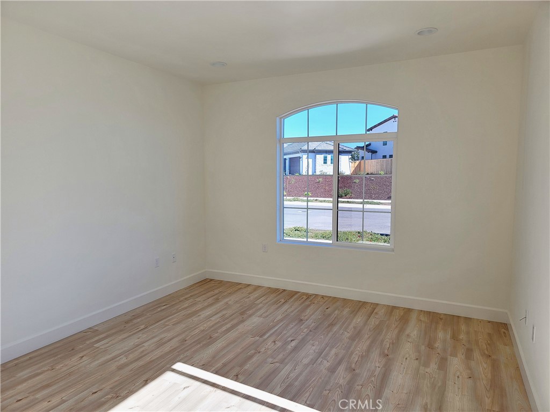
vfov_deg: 56.8
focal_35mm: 24
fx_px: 381
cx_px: 275
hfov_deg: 71.6
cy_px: 206
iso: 16
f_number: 1.8
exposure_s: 1/291
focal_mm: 6.7
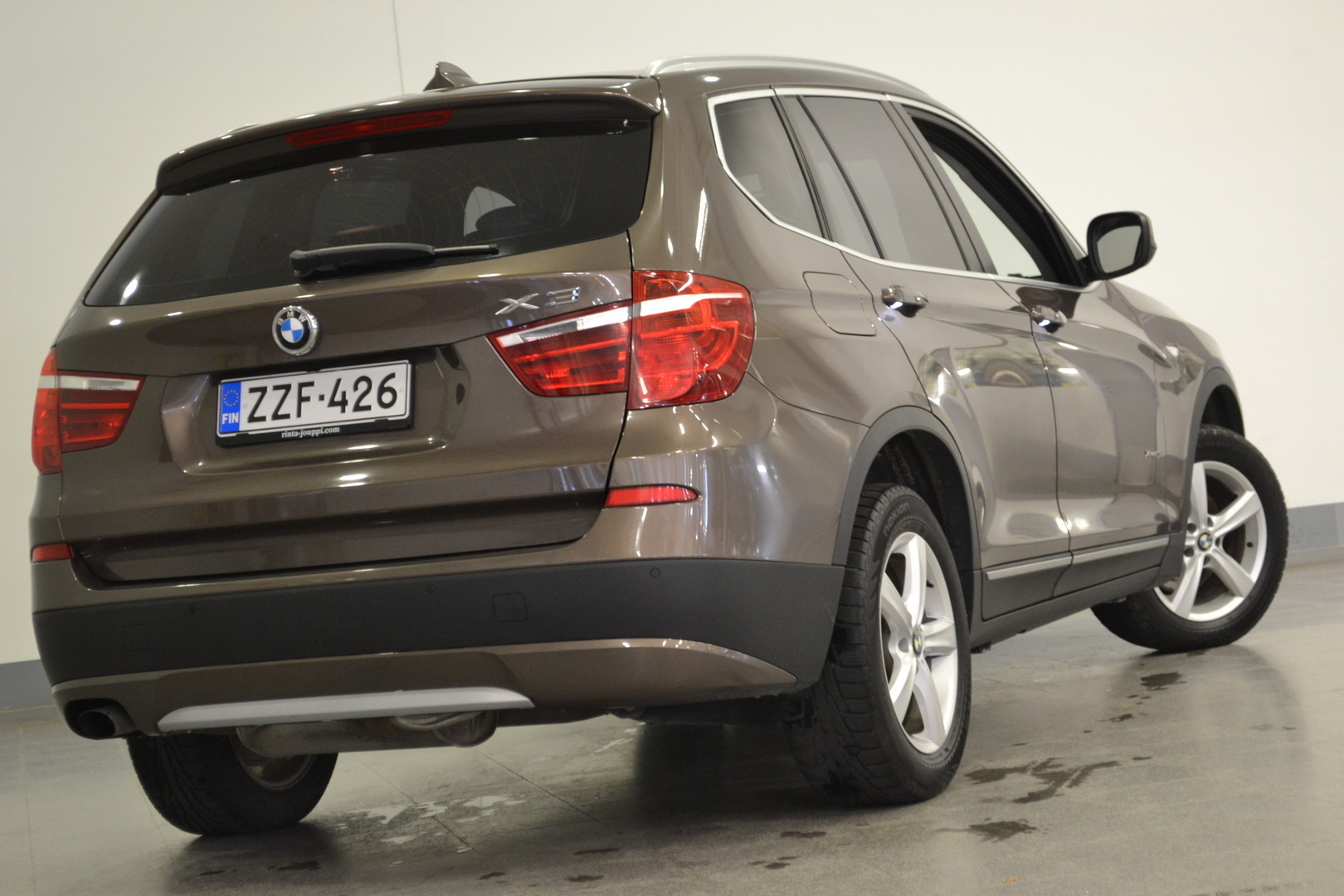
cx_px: 672
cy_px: 448
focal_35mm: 82
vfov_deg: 16.6
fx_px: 3080
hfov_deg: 24.6
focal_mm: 55
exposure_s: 1/15
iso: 1100
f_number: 5.6
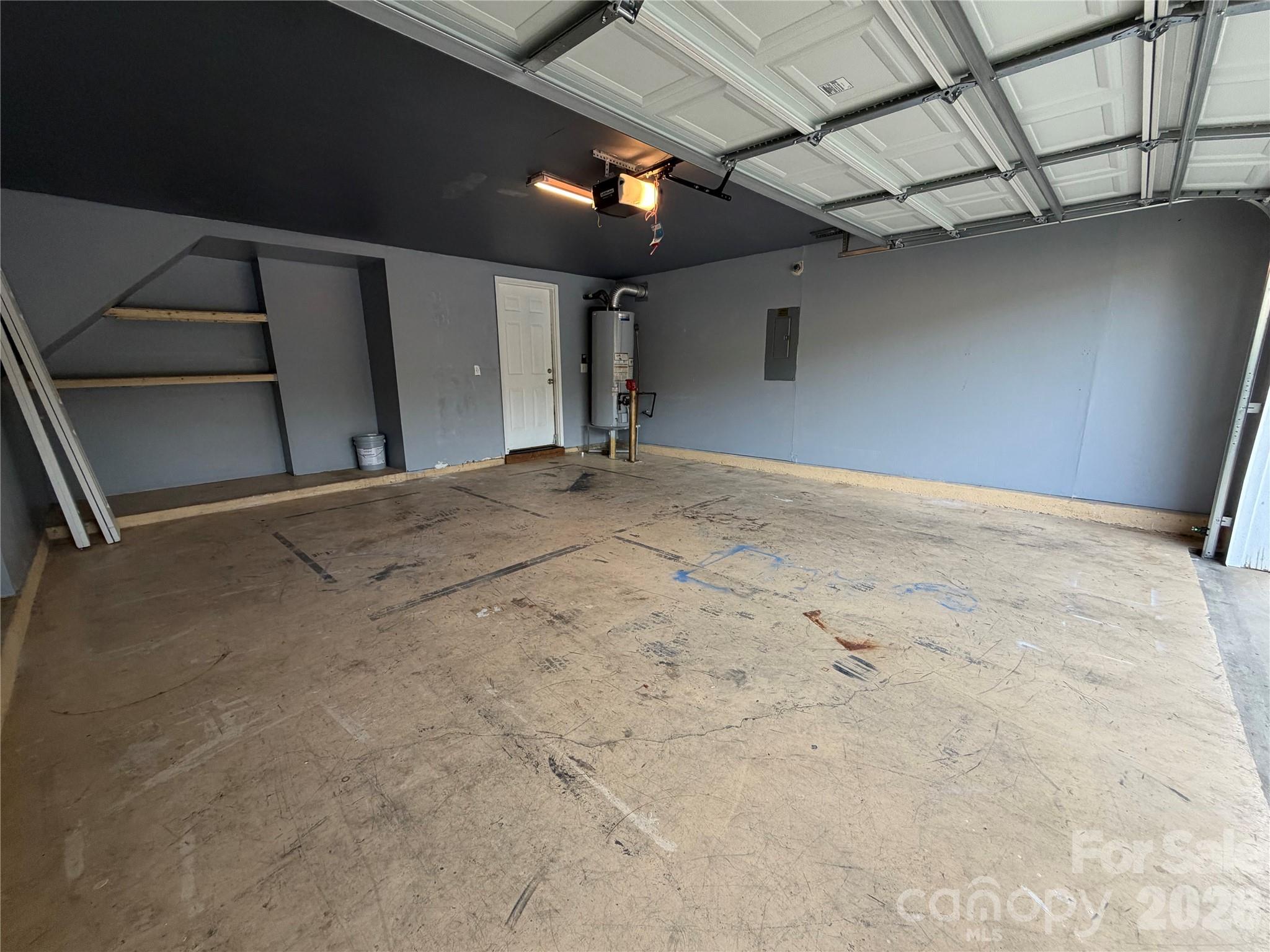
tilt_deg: -13.1
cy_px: 476
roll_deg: +1.1
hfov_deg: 102.1
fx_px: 514
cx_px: 635
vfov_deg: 85.7
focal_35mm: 14
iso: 250
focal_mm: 2.22
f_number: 2.2
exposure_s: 1/121
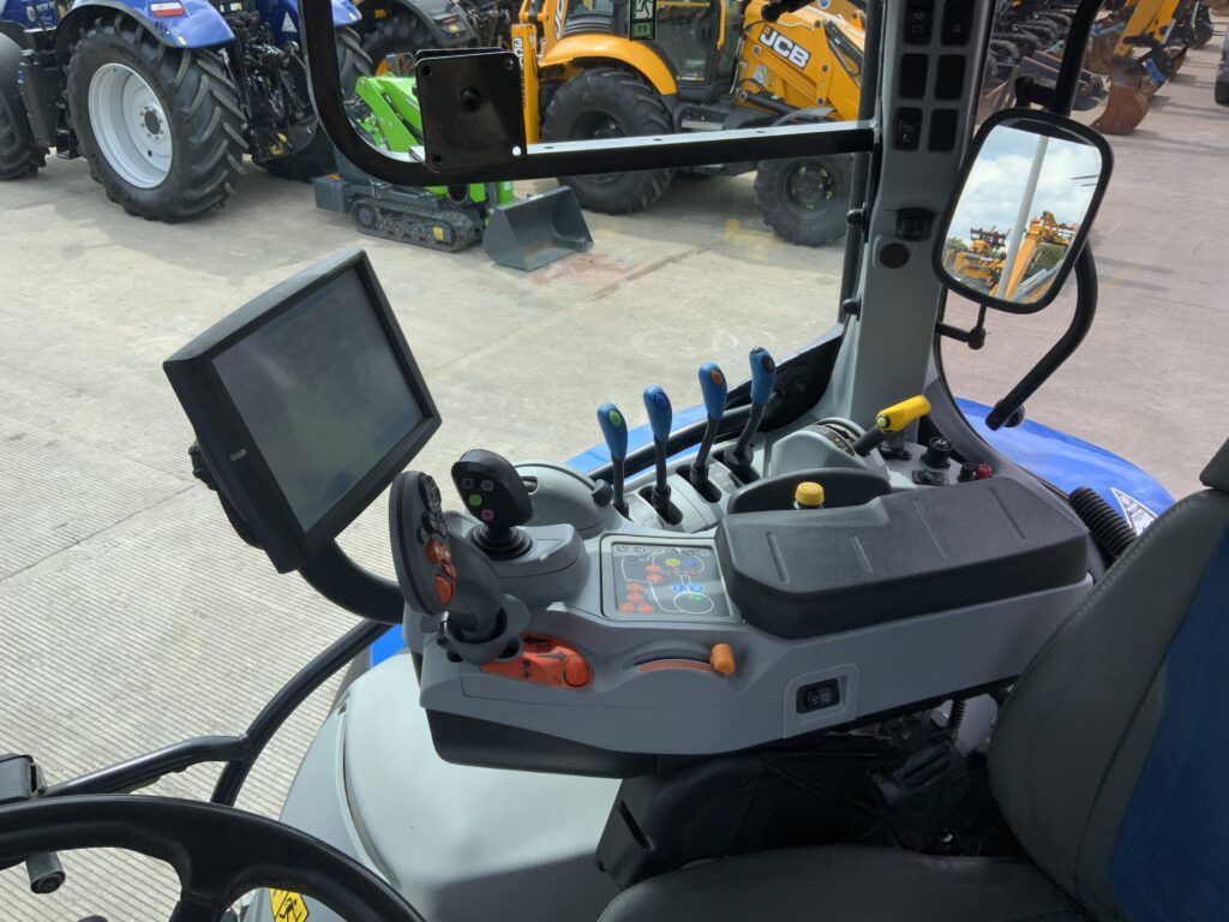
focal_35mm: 29
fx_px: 1030
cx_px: 614
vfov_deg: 48.2
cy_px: 461
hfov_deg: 61.7
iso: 16
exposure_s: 1/482
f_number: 1.8
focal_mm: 3
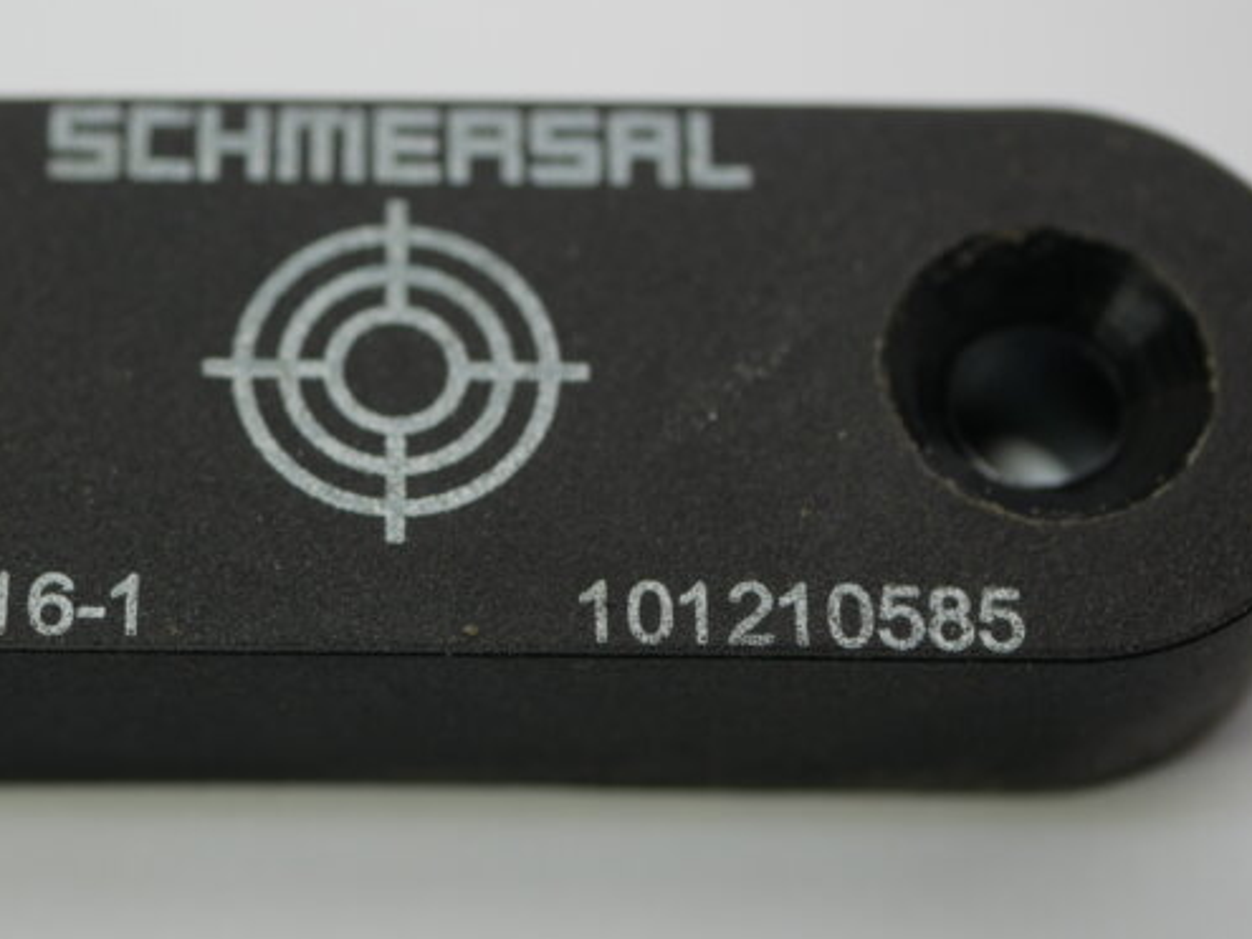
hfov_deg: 20.1
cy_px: 402
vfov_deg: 15.2
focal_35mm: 97
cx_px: 357
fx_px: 3507
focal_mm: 30
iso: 200
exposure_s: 1/160
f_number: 3.2
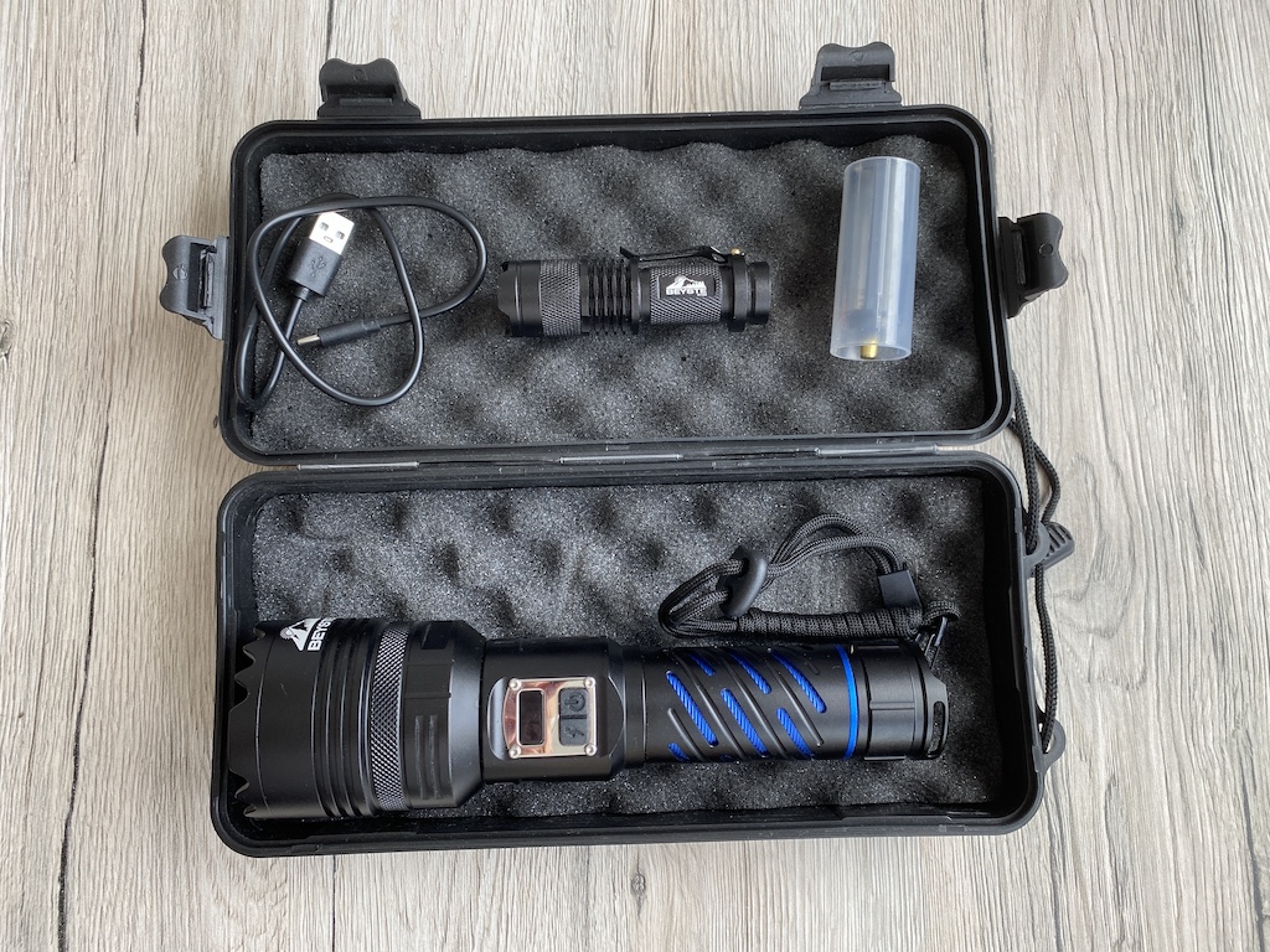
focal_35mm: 26
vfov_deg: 53.1
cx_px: 635
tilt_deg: -82.9
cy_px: 476
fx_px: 954
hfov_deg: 67.3
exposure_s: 1/122
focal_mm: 4.25
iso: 40
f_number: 1.8
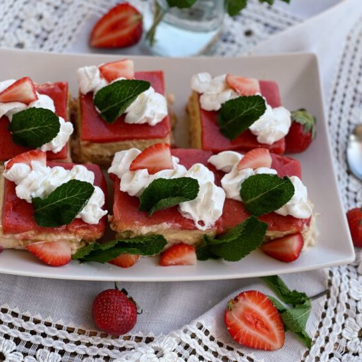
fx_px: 923
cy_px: 184
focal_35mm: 78
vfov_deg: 22.2
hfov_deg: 22.2
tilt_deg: -60.6
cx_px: 168
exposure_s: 1/121
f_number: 2.2
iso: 20
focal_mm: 7.5
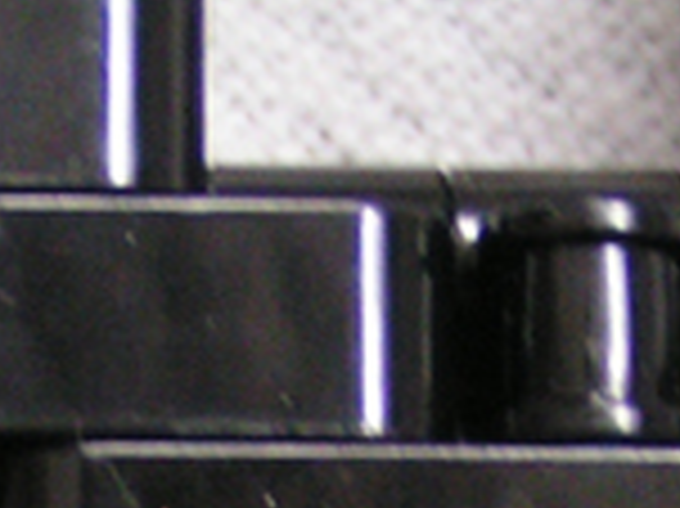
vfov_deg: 4.3
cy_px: 1317
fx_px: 6556
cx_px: 270
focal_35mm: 334
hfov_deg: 5.9
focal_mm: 9.7
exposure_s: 1/25
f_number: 3.2
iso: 200
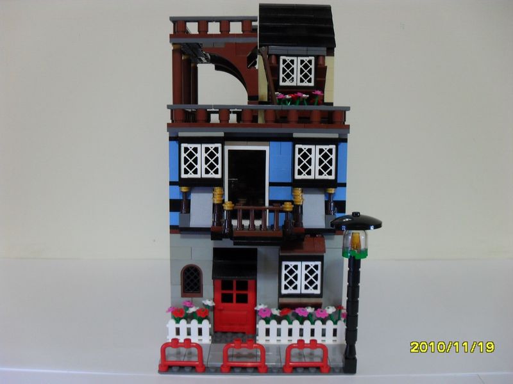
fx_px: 519
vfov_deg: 40.7
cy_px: 192
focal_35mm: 35
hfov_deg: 52.6
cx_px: 256
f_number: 2.8
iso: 200
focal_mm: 6.2
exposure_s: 1/15
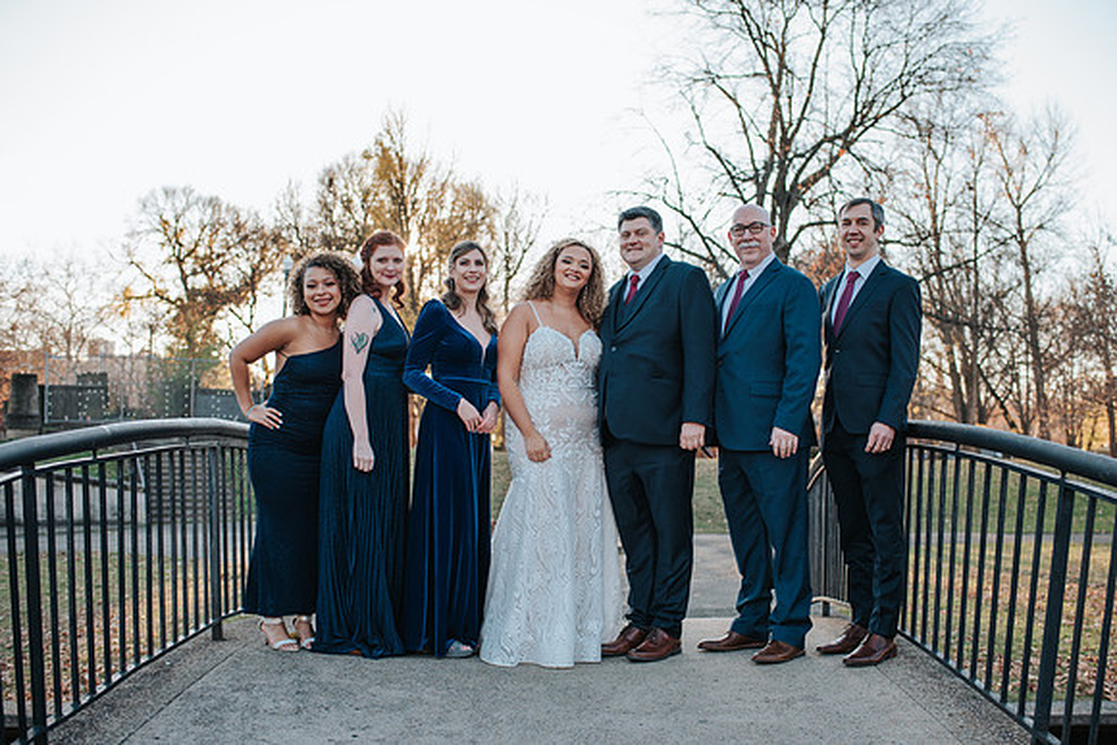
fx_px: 1184
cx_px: 590
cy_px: 403
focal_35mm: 38
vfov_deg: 34.9
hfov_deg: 50.5
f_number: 2.8
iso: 140
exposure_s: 1/400
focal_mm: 35
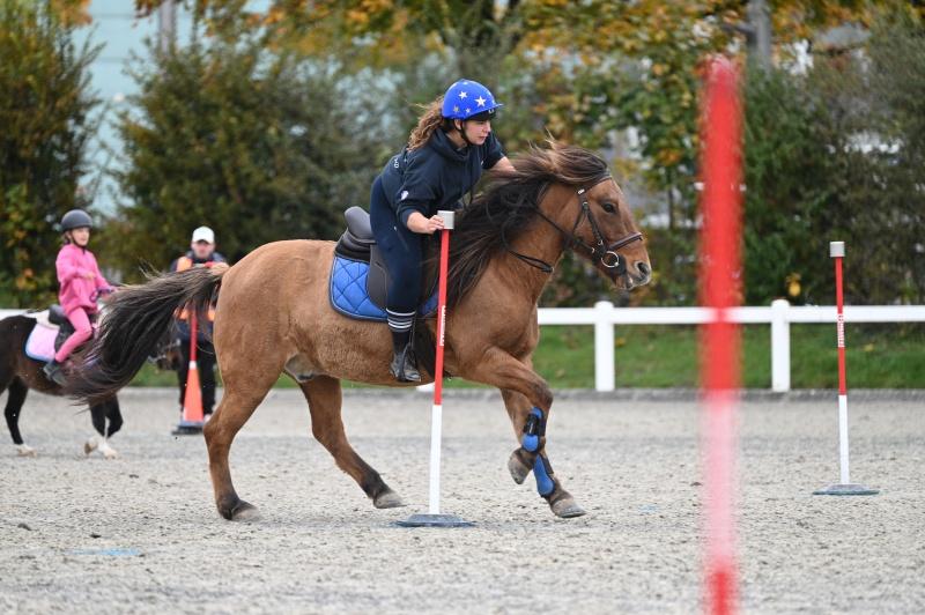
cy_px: 308
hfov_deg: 7.4
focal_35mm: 280
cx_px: 462
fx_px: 7188
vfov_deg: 4.9
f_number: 5.3
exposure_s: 1/800
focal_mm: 280
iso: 1800
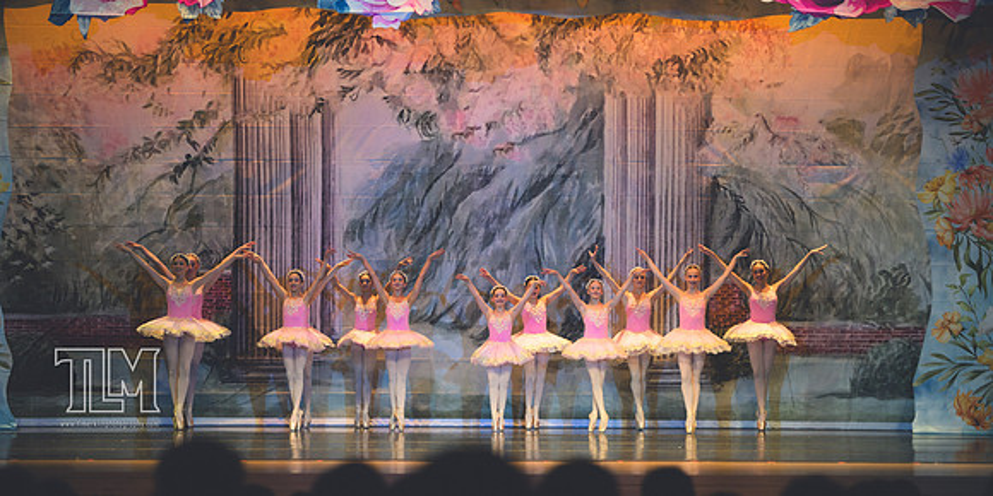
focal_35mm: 119
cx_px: 500
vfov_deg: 9.3
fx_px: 3064
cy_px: 331
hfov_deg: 18.4
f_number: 2.8
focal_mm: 110
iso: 1800
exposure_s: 1/500
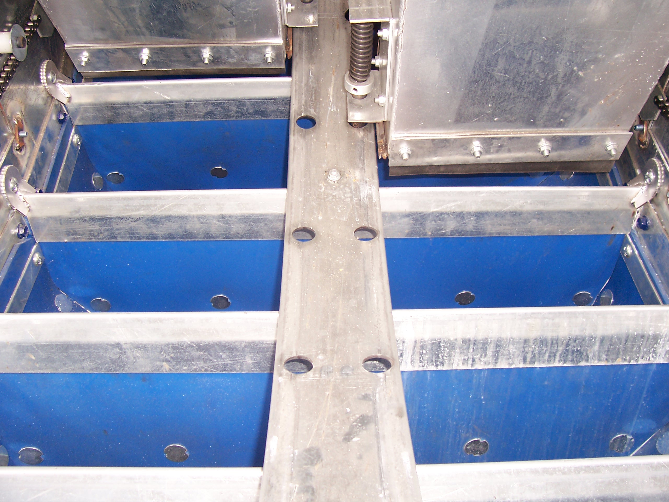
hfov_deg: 54.0
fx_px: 657
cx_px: 334
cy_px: 251
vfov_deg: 41.8
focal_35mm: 34
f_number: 2.7
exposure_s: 1/60
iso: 80
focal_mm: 5.6
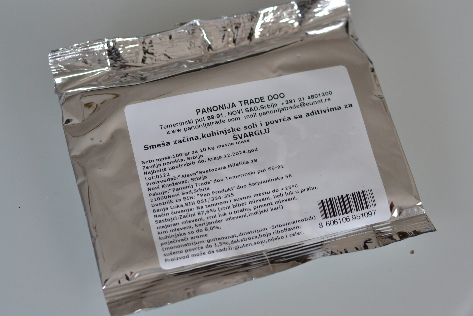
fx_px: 985
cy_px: 158
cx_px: 236
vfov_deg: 18.2
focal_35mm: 75
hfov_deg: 27.0
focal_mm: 50
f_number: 4
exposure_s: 1/60
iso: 800
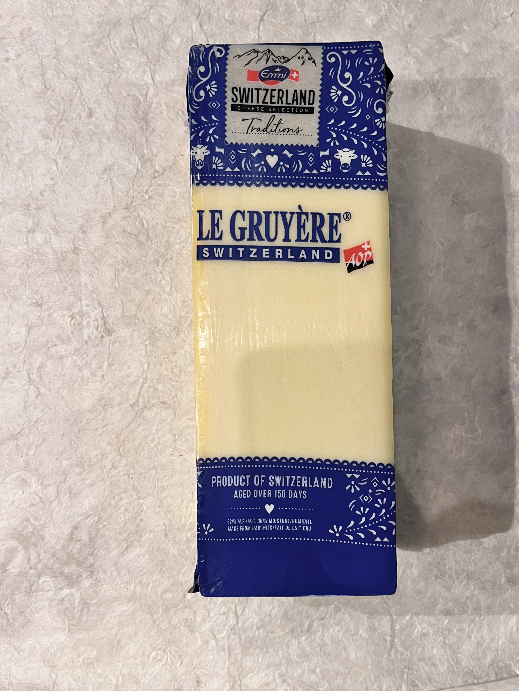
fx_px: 520
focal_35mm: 26
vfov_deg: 67.3
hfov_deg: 53.1
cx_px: 260
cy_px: 346
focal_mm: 5.1
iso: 320
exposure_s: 1/50
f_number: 1.6
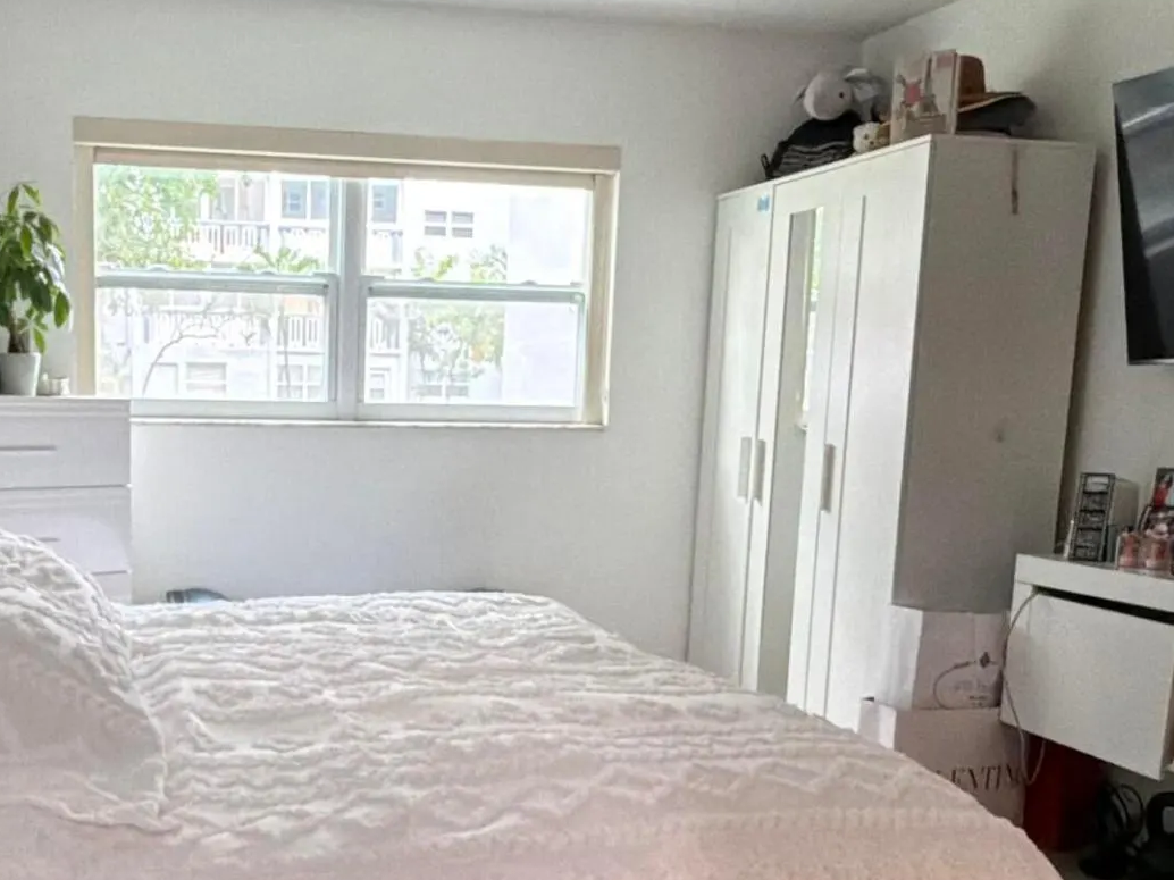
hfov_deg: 46.6
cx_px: 329
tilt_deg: -8.9
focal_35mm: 39
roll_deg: -1.0
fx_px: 1322
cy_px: 593
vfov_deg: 36.4
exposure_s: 1/60
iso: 400
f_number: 2.2
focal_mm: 2.22
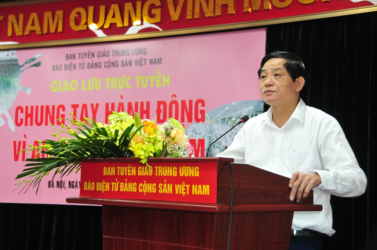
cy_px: 125
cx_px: 188
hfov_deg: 31.9
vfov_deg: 21.5
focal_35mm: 63
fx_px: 659
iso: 500
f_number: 4.5
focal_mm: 42
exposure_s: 1/50
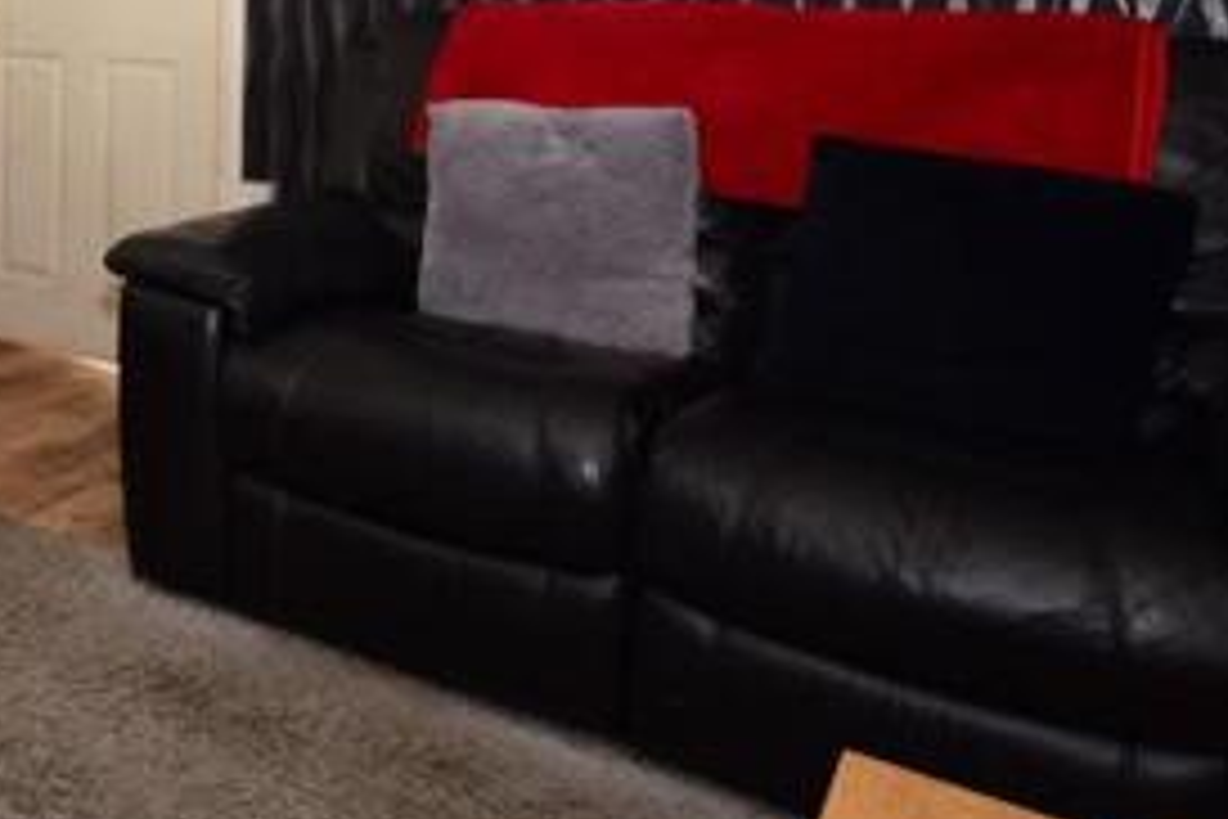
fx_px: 1228
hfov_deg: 41.5
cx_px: -144
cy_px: -2
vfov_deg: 33.7
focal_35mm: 36
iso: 400
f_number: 5.6
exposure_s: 1/5
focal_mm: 10
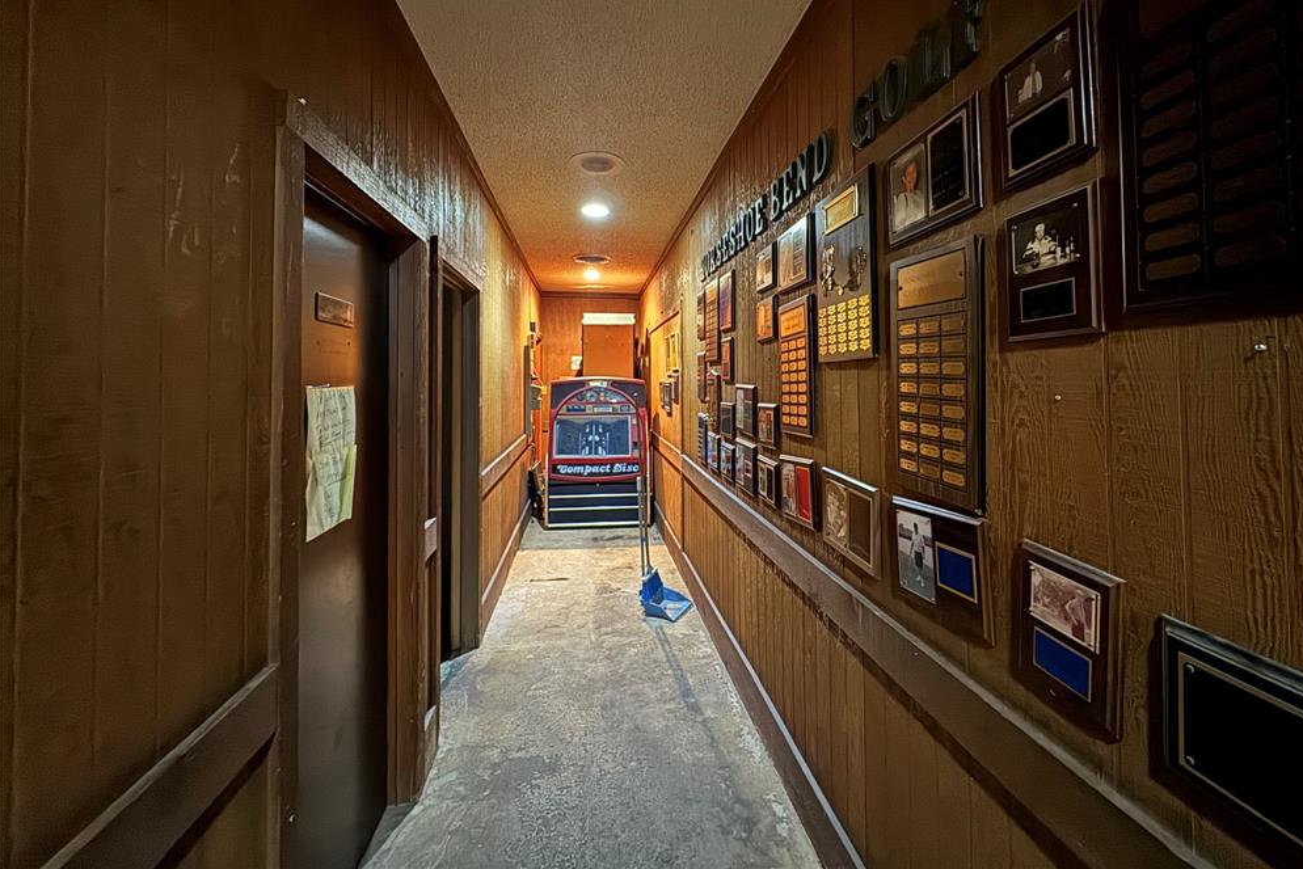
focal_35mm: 15
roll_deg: +0.3
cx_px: 667
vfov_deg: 76.8
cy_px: 367
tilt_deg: +1.2
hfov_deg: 100.4
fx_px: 543
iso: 2500
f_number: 2.2
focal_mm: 2.22
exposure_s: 1/7
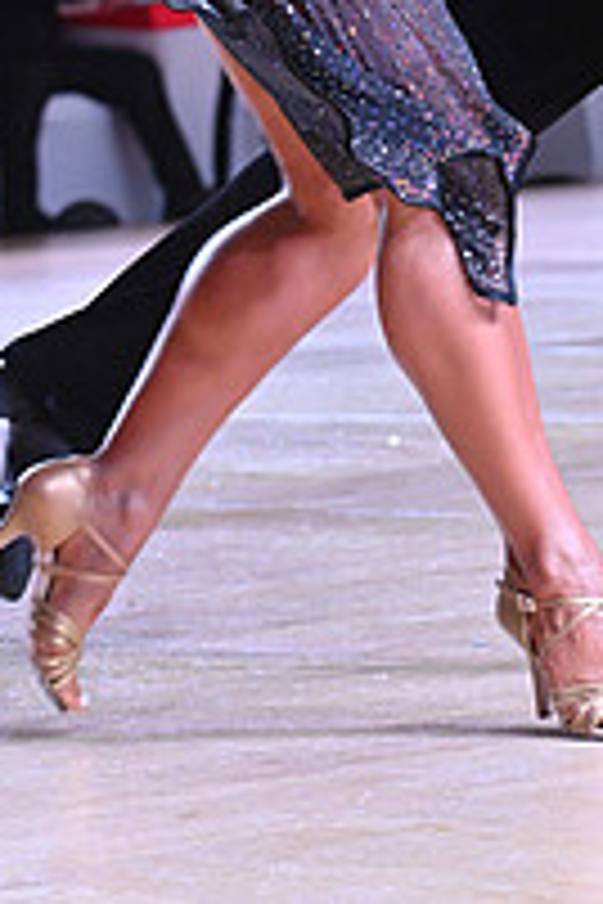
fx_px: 6658
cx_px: 515
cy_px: -184
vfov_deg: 7.7
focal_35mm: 265
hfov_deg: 5.2
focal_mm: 92
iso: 2500
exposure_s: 1/400
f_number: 5.6
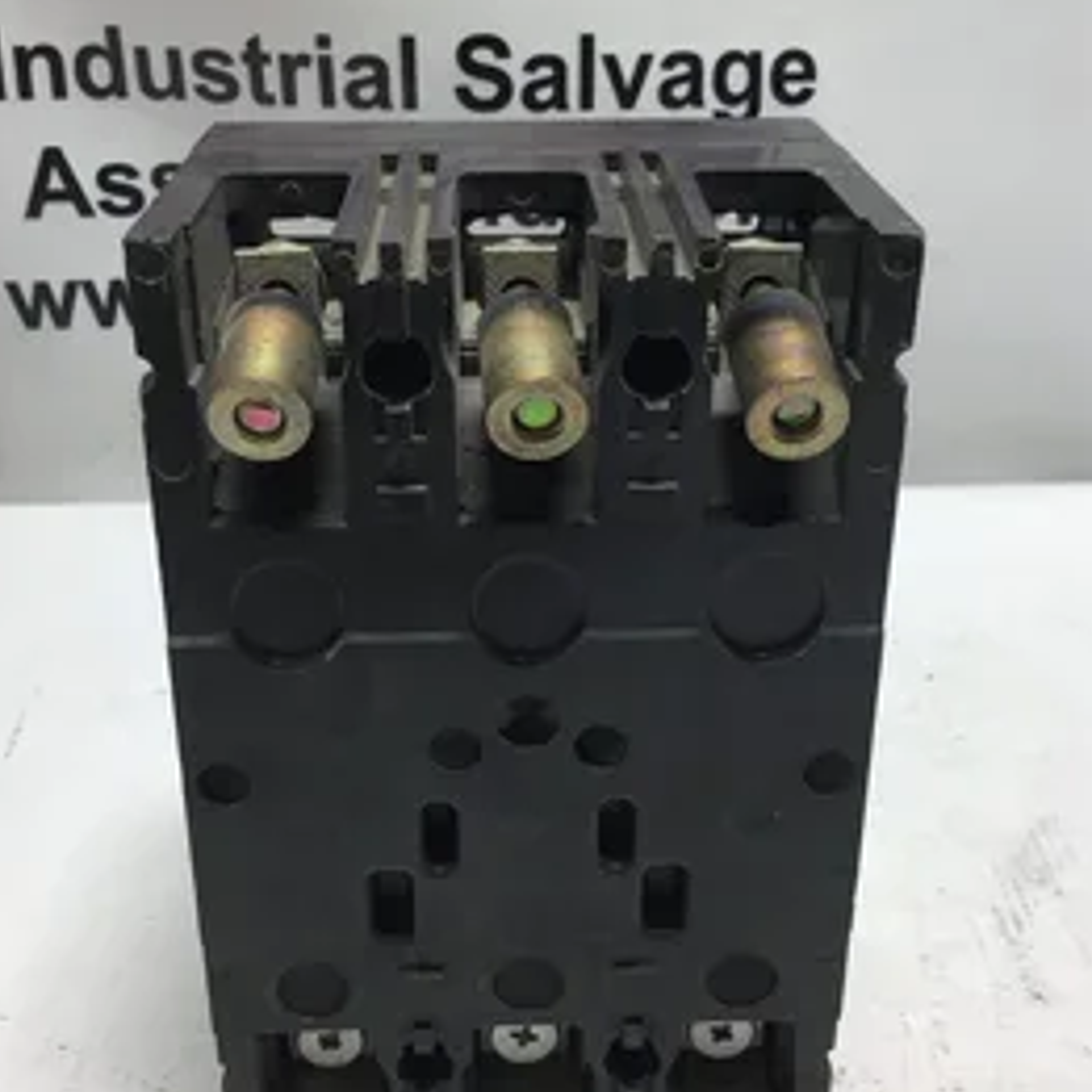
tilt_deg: -26.0
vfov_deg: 40.0
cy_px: 561
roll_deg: +0.7
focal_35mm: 42
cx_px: 540
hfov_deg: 40.0
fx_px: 1499
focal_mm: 3.3
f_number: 2.4
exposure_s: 1/120
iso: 32
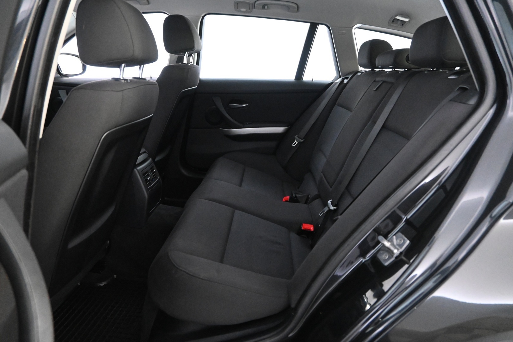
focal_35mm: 24
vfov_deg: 53.1
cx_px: 256
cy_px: 171
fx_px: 342
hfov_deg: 73.7
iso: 6400
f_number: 4.5
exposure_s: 1/25
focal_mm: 16
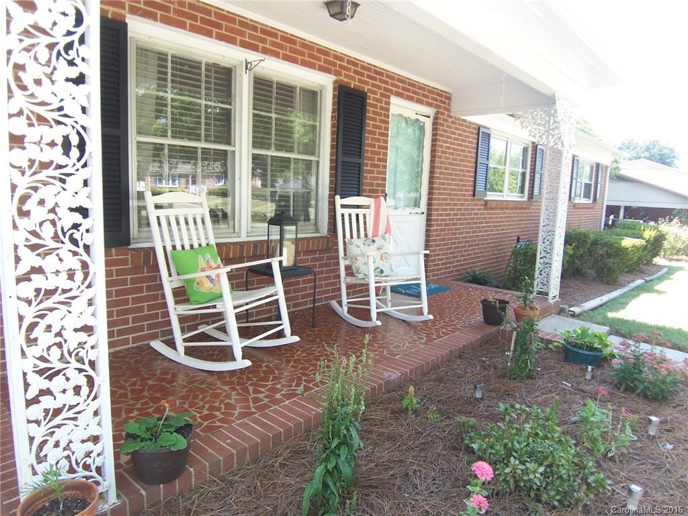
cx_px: 344
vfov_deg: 58.9
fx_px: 457
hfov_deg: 73.9
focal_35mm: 23
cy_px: 258
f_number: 2.8
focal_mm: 3.8
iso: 64
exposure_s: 1/60
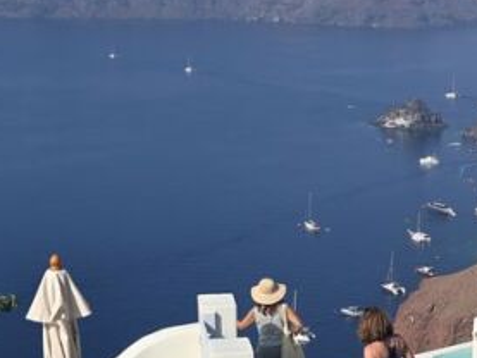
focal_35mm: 85
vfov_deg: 17.3
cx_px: 403
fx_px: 1172
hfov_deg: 22.6
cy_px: 265
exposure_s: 1/2882
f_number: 1.8
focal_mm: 5.4
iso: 25
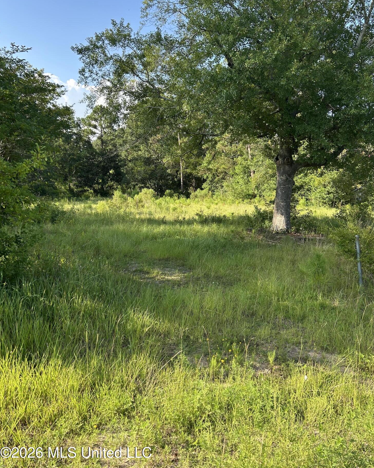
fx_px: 387
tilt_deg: -5.3
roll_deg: -2.9
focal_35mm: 28
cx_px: 192
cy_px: 218
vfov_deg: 62.2
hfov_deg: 51.5
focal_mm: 5.7
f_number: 1.5
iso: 50
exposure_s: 1/909
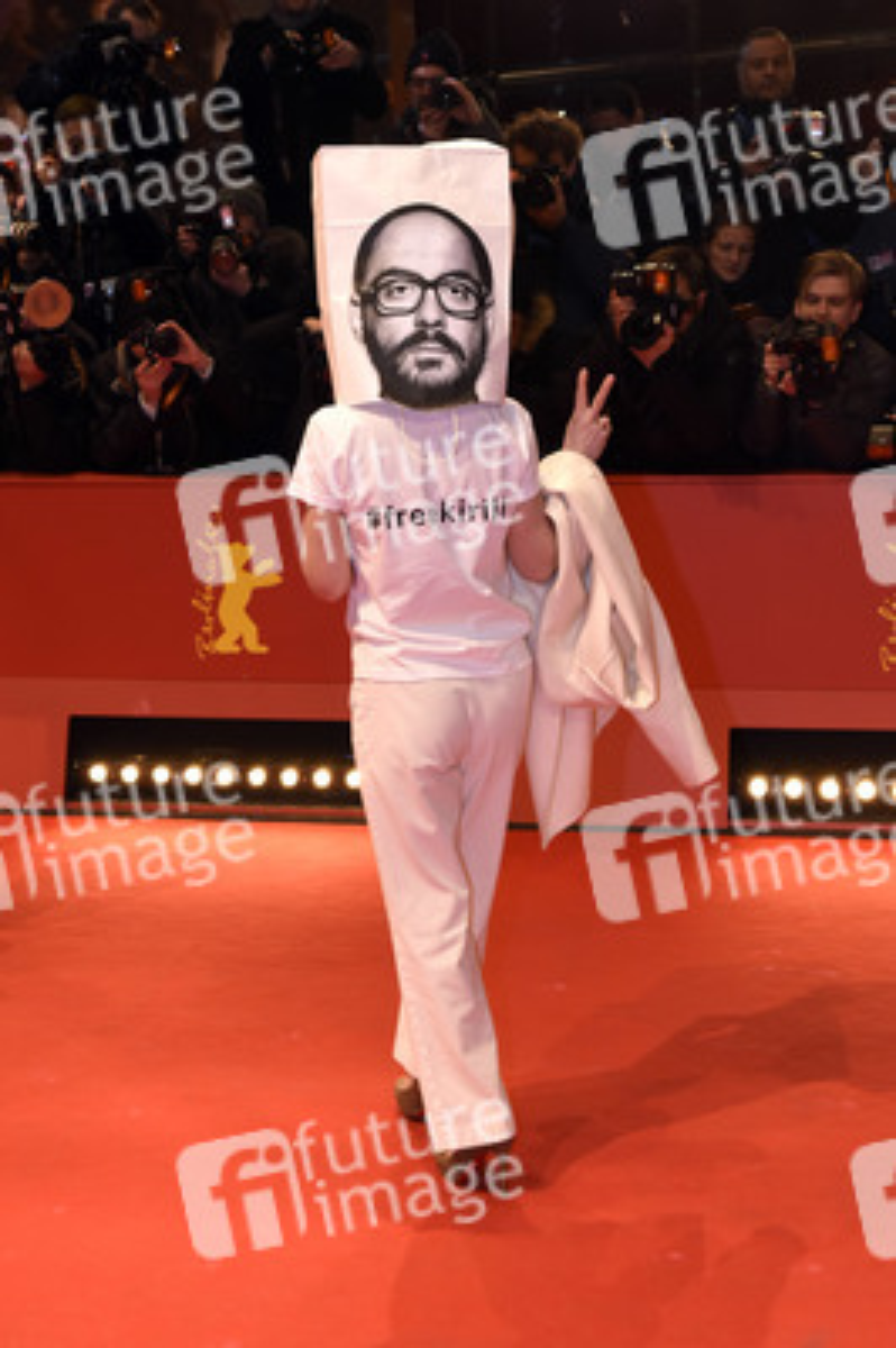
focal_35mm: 48
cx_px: 448
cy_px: 674
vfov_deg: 41.1
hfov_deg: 28.0
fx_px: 1795
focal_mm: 32
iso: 1250
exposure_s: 1/125
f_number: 5.6
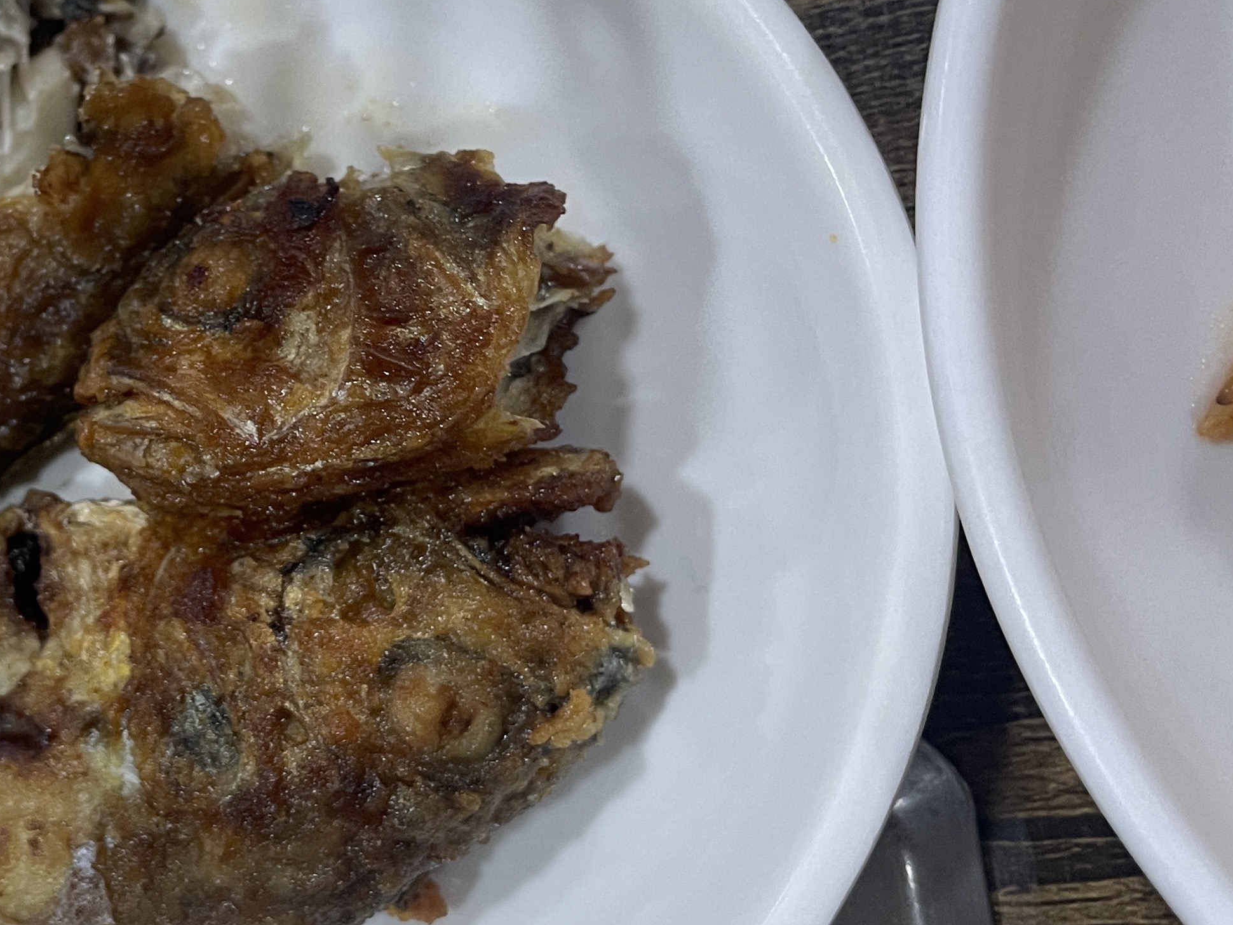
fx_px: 1924
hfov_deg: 33.5
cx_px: 107
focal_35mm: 54
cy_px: 463
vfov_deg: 27.0
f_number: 1.6
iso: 80
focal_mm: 4.2
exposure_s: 1/60
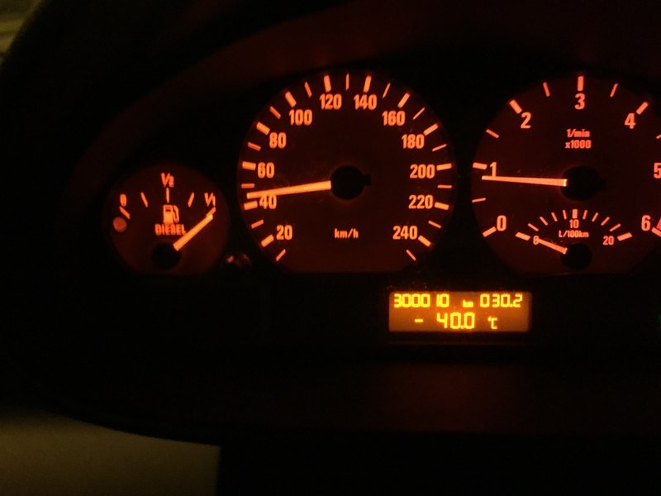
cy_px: 248
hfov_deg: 61.7
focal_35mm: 29
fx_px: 554
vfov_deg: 48.2
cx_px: 330
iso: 800
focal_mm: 4.15
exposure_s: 1/17
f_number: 2.2
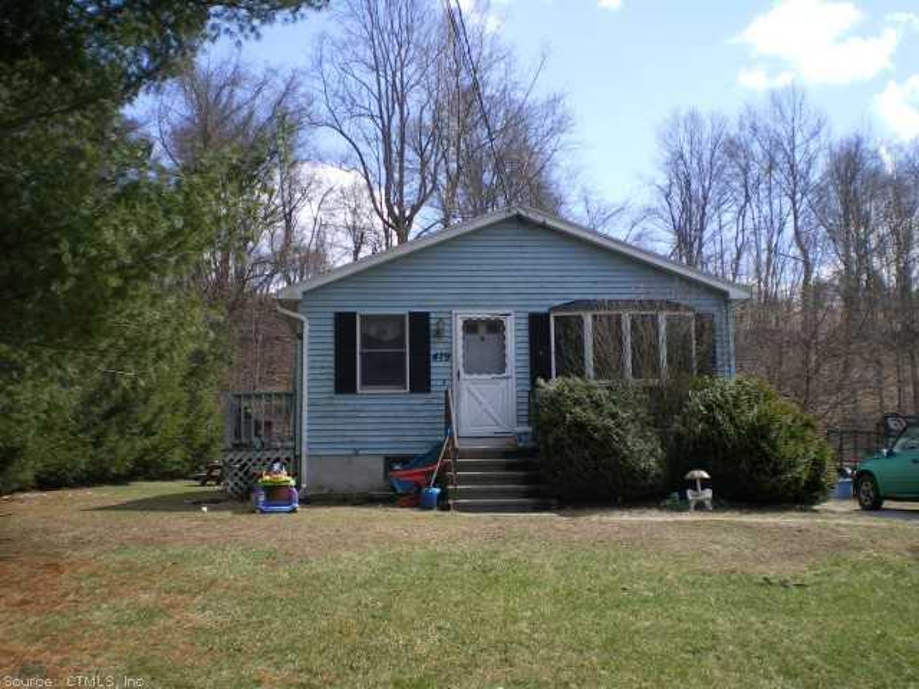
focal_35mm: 38
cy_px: 344
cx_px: 460
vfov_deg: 37.7
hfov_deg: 49.0
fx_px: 1009
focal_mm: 6.3
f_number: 4.6
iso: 64
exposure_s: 1/200
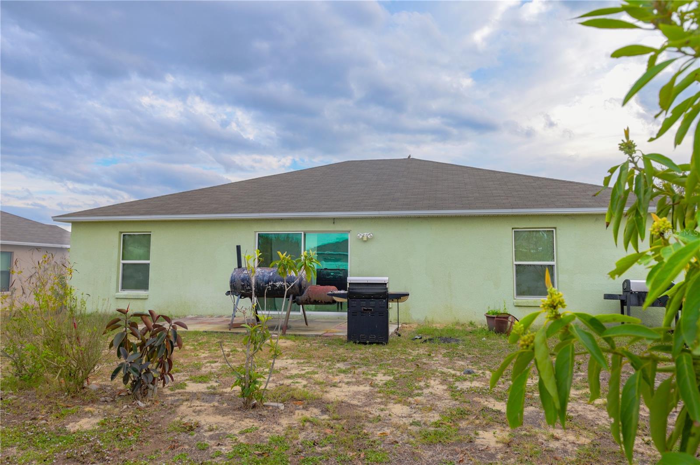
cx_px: 350
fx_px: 466
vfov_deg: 53.0
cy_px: 232
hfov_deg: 73.8
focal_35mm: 24
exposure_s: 1/80
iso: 160
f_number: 9
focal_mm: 24
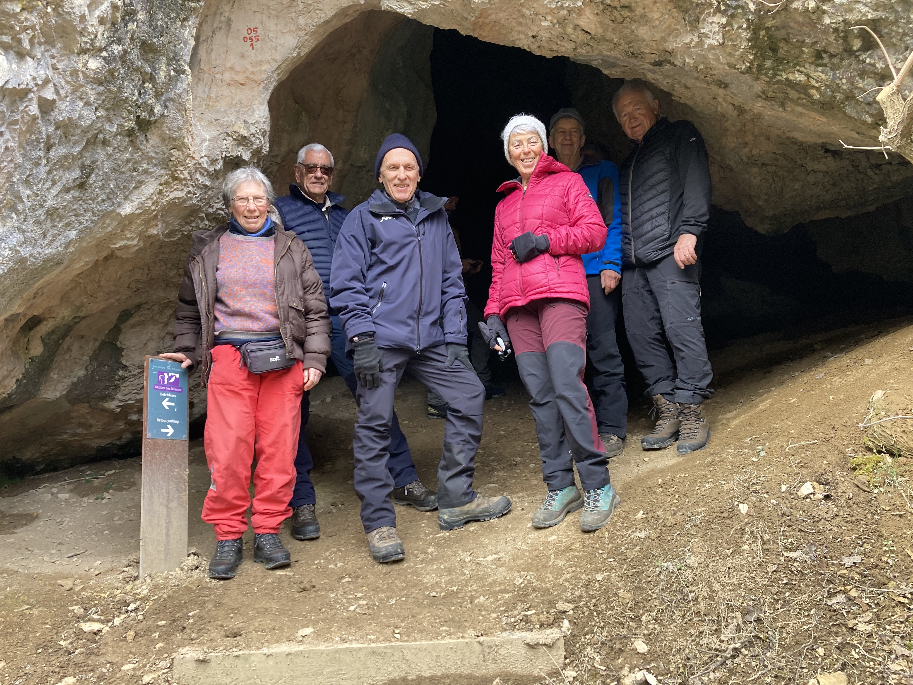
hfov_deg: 63.4
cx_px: 456
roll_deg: +0.9
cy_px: 342
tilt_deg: +10.8
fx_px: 739
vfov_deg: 49.7
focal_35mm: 28
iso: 80
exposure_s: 1/121
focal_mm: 3.99
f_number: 1.8
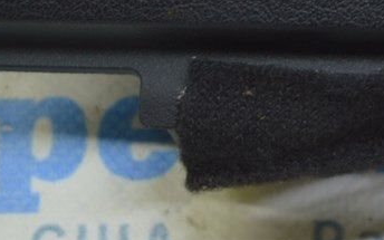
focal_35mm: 218
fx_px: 2281
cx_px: 435
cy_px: -108
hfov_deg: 9.5
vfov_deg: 6.0
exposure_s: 1/20
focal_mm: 48
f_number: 5.6
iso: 400
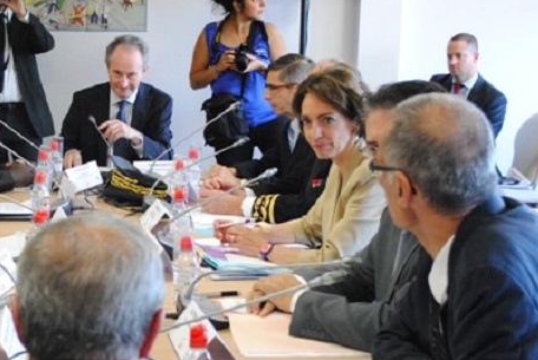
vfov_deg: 18.8
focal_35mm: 72
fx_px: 1077
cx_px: 123
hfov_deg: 27.6
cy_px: 274
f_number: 4.5
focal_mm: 30
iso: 1600
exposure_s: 1/80
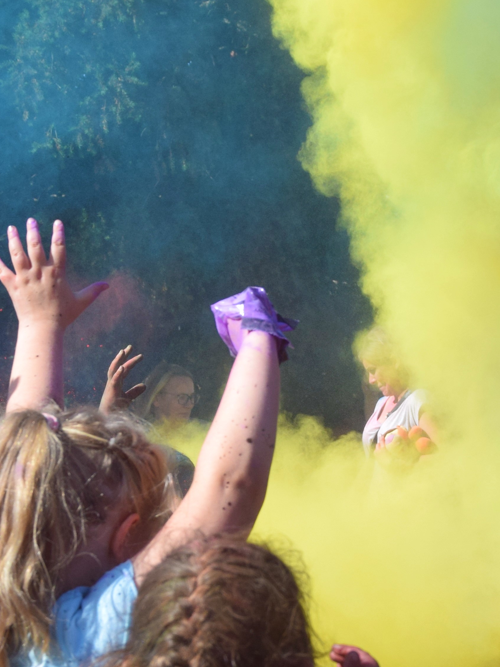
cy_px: 423
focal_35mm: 130
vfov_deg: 15.1
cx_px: 385
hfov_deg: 11.4
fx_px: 2504
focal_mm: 34
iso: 400
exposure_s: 1/1600
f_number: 6.3
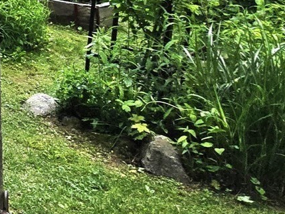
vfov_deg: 19.9
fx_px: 511
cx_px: -242
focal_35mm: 62
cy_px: -124
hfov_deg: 20.5
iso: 50
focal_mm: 2.2
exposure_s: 1/417
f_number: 2.2
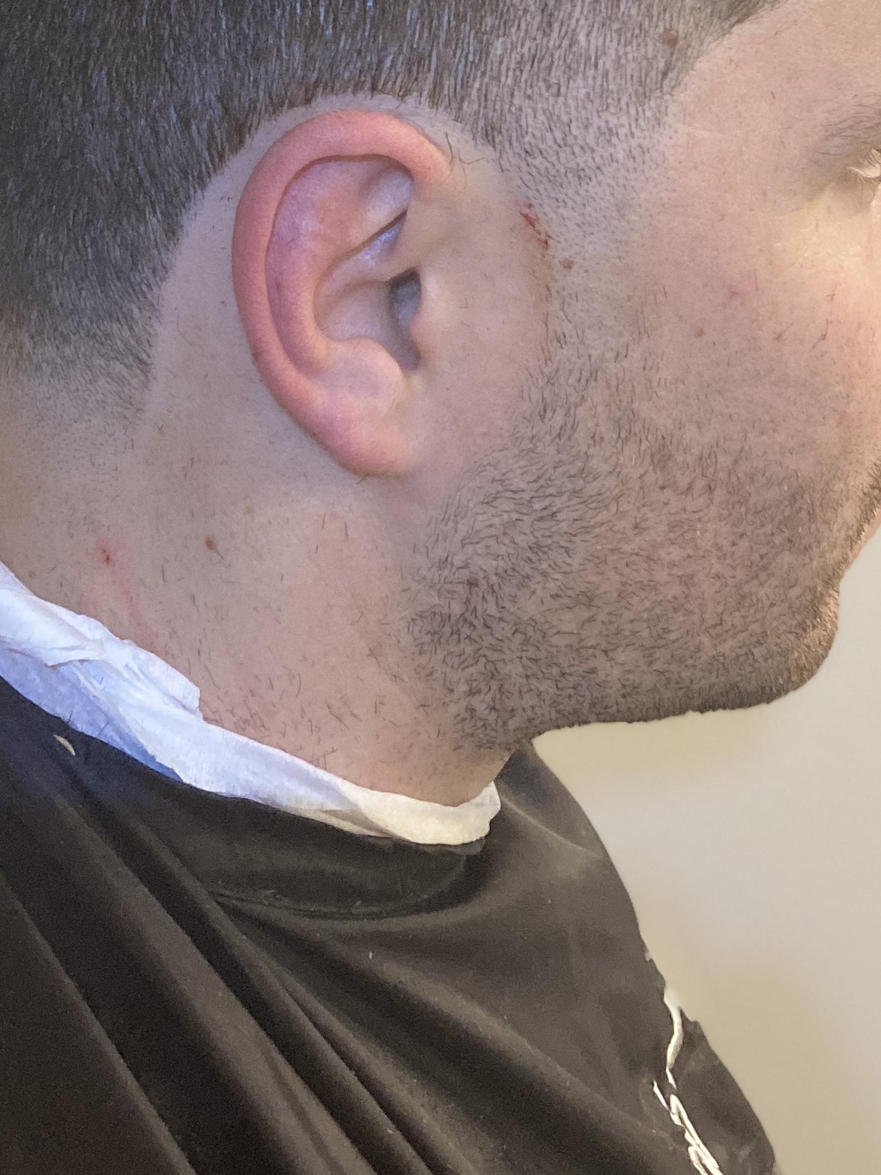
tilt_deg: -10.8
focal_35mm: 72
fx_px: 2443
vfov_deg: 25.9
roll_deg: -2.1
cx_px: 348
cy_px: 58
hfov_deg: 20.4
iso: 200
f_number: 1.8
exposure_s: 1/60
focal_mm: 3.99
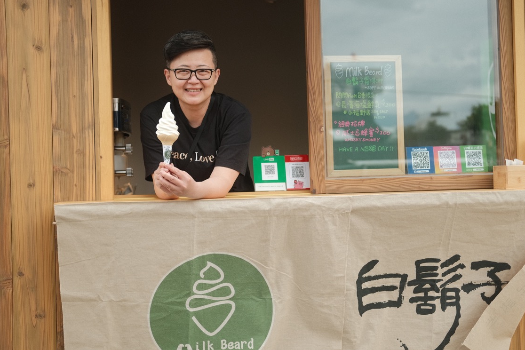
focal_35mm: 57
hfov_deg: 35.0
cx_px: 279
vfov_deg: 23.8
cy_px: 168
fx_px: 831
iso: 160
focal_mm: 35
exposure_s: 1/800
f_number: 2
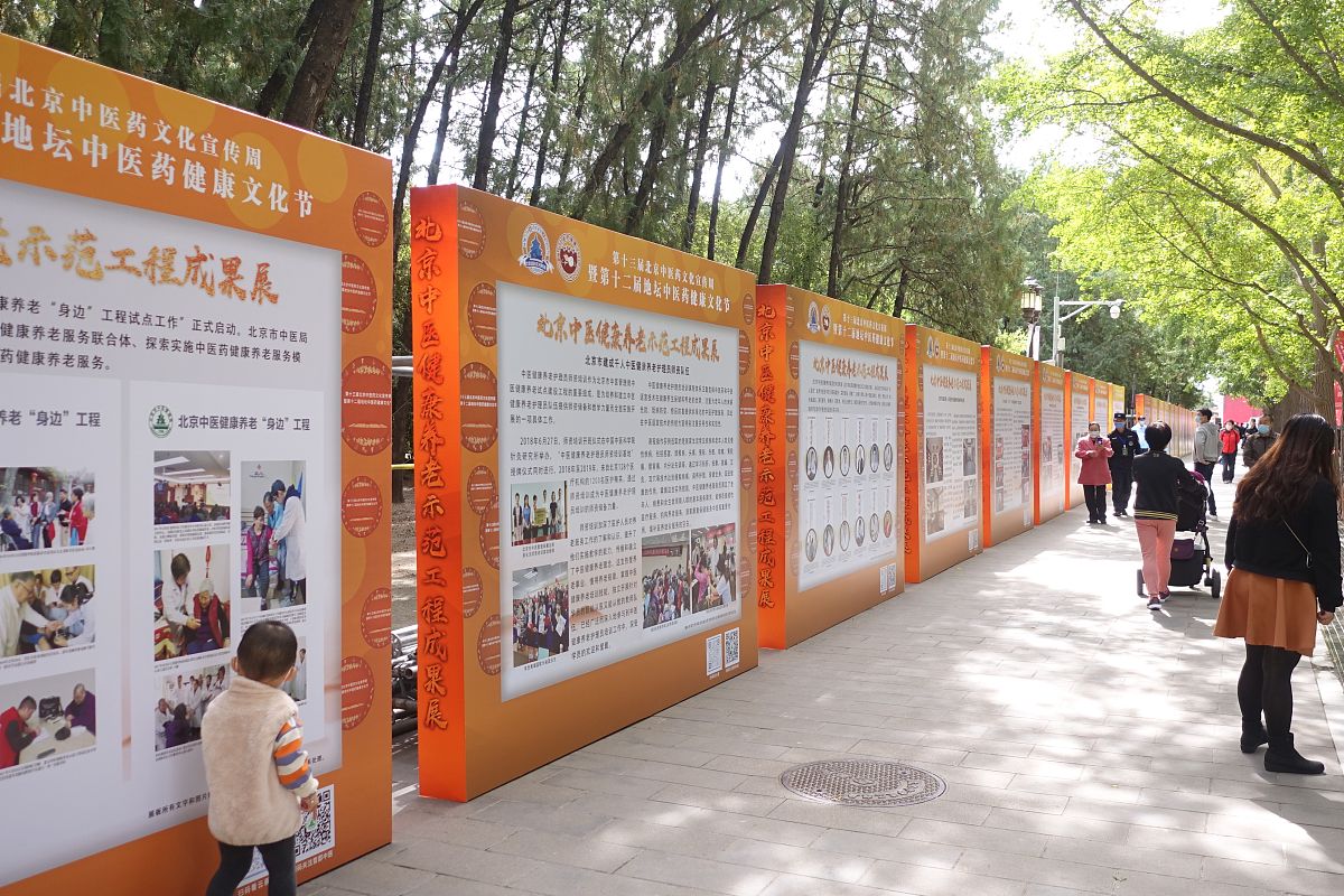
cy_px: 448
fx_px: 1232
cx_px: 672
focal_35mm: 33
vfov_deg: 40.0
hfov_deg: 57.2
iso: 125
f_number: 5.6
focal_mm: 11.93
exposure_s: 1/200
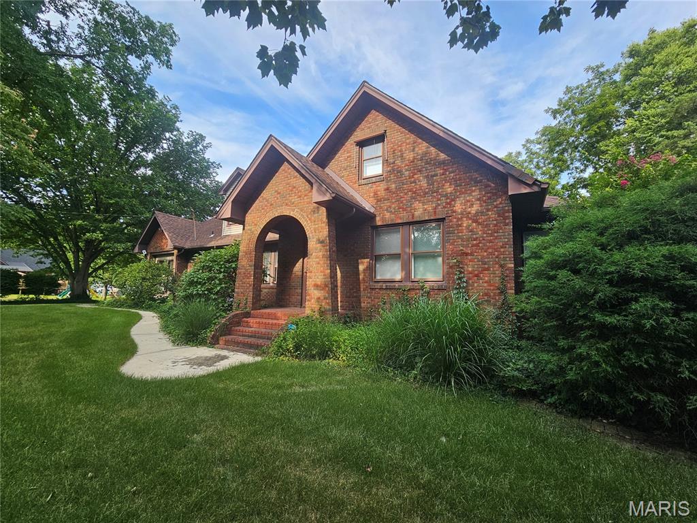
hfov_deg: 106.2
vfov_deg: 89.9
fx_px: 262
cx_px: 348
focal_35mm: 13
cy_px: 262
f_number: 2.2
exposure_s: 1/457
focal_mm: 2.2
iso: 50
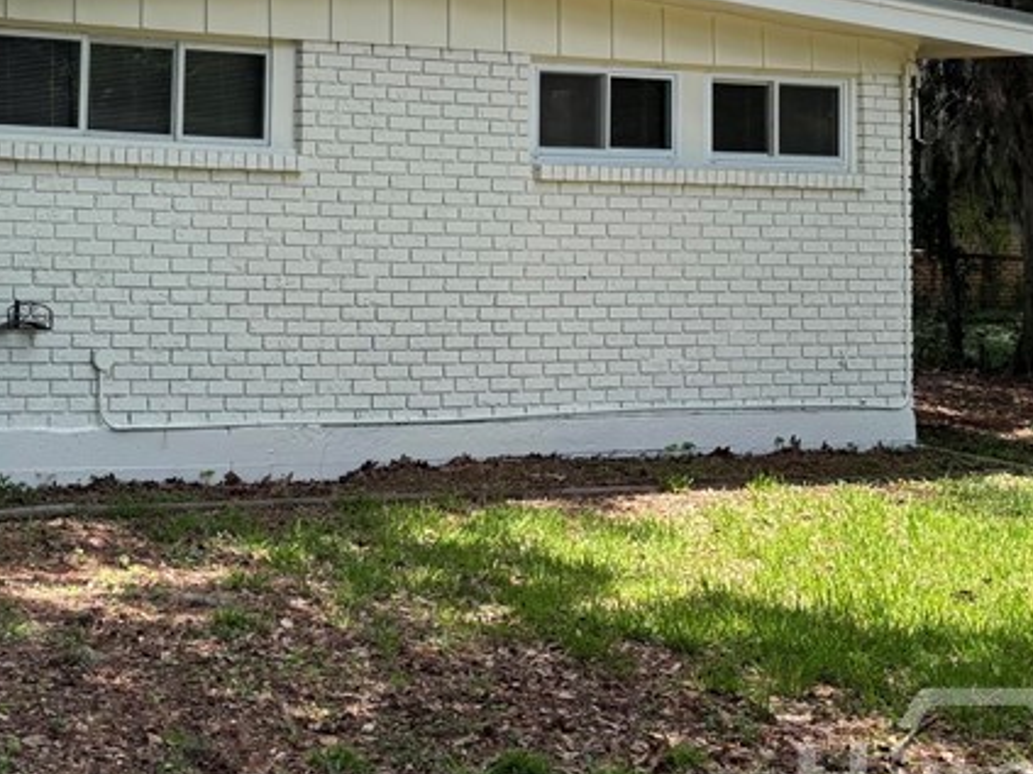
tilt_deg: +3.9
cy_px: 39
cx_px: -117
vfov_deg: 22.6
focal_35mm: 63
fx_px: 1879
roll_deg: -0.9
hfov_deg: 27.9
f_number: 1.6
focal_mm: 5.96
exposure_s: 1/654
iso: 50
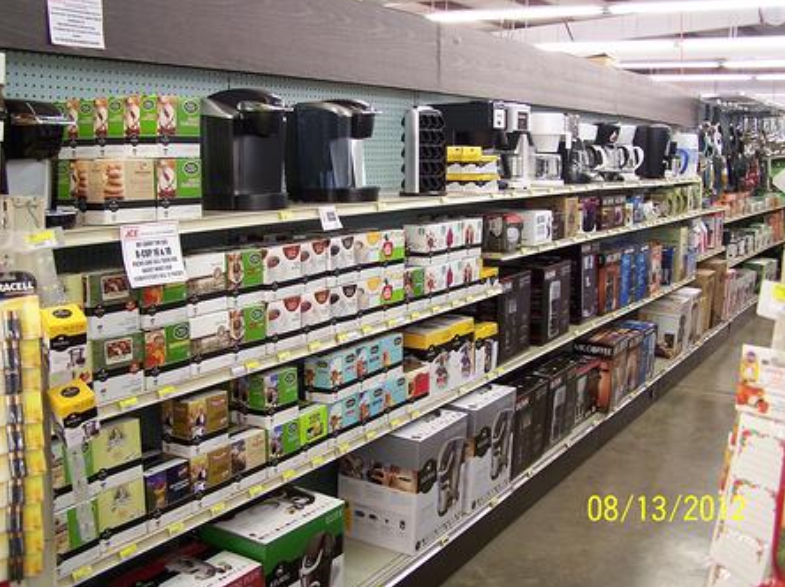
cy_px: 281
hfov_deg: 46.8
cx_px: 379
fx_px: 906
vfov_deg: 35.9
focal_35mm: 40
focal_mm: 6.3
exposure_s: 1/25
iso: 140
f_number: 2.8
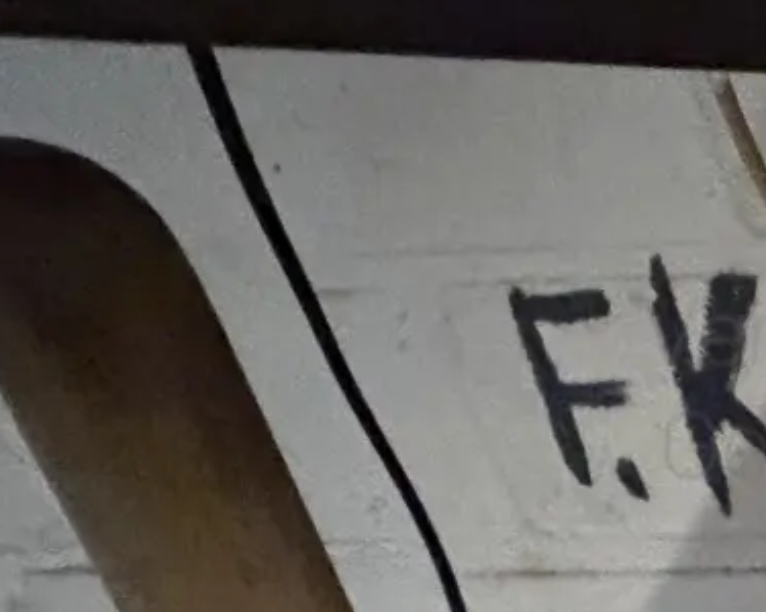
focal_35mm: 70
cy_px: 1353
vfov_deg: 15.4
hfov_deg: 15.4
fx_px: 1587
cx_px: 1816
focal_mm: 2.22
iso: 1250
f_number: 2.2
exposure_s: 1/50
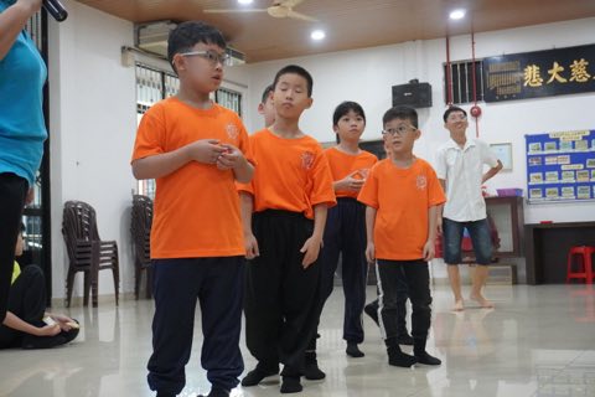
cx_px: 298
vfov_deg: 25.8
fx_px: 868
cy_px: 198
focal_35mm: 52
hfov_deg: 37.9
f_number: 5
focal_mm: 35
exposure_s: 1/160
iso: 5000
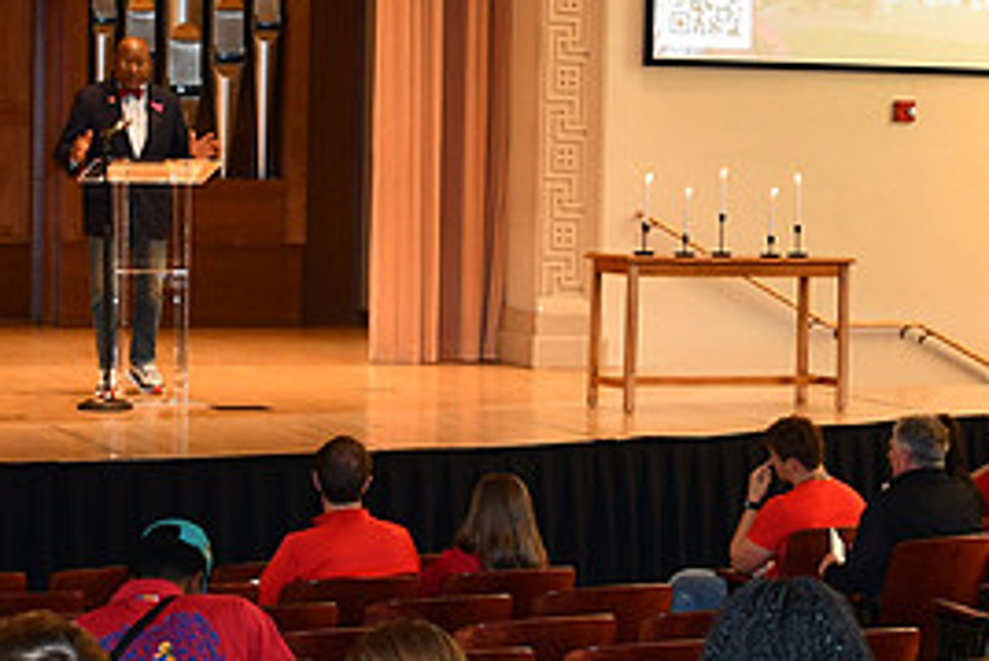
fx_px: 2556
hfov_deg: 21.6
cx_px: 816
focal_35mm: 93
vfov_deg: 14.7
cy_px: 312
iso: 720
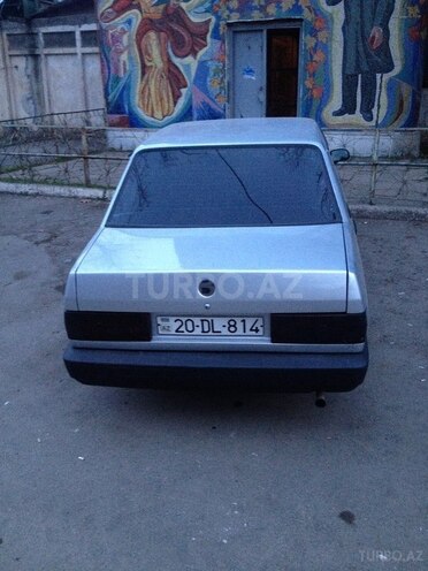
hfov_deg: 40.7
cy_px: 286
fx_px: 577
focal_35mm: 35
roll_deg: +1.3
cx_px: 214
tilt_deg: -20.9
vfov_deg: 52.6
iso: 320
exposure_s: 1/20
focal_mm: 4.28
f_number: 2.4
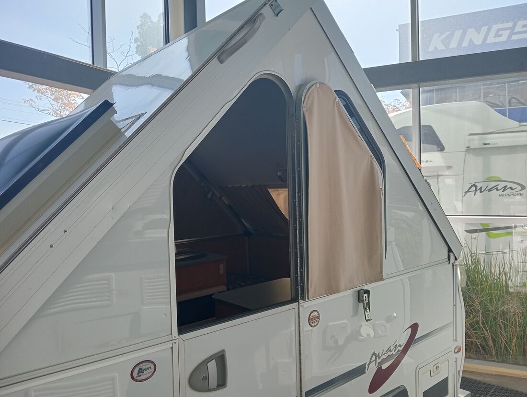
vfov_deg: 49.8
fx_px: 427
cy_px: 198
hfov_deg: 63.4
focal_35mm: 28
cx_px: 264
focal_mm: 3.98
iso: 100
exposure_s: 1/401
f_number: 1.8
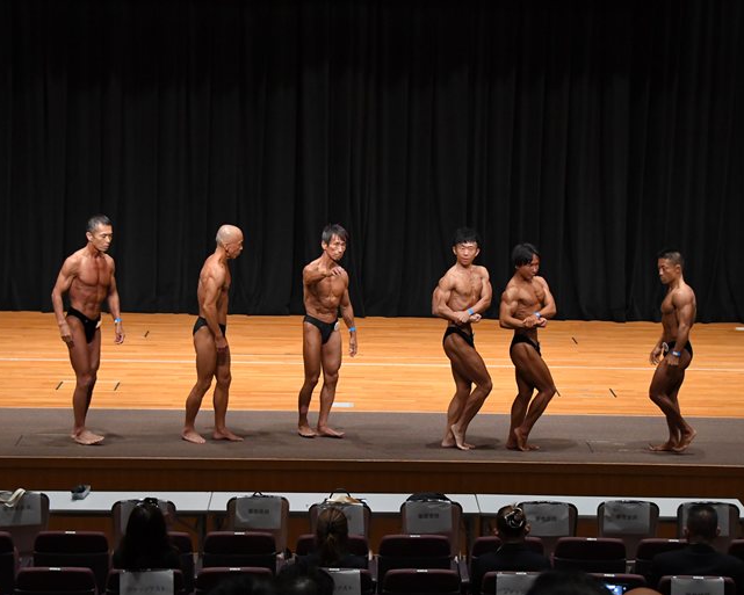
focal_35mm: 110
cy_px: 298
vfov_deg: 14.0
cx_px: 424
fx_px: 2423
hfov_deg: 17.5
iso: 4000
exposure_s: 1/400
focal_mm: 65
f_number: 5.6
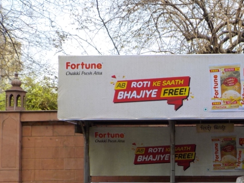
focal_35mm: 56
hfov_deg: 32.8
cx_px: 215
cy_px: 140
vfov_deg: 25.7
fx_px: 394
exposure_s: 1/320
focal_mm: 4.1
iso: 125
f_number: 3.3
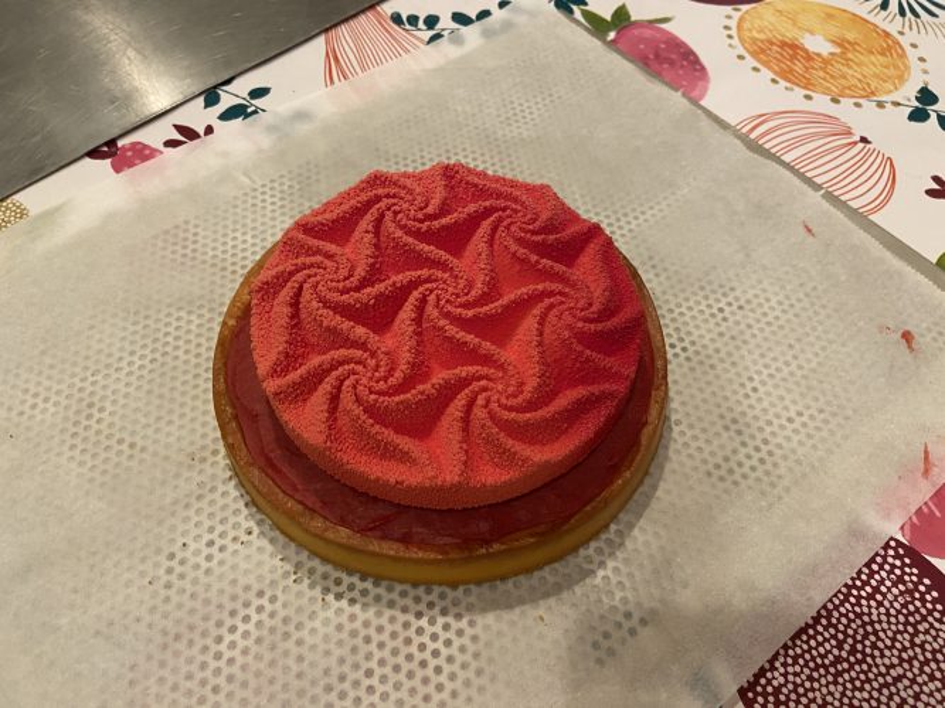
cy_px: 354
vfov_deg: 53.0
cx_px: 472
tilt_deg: -58.9
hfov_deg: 67.3
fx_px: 710
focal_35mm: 26
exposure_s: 1/33
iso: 320
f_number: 1.8
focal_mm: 4.25
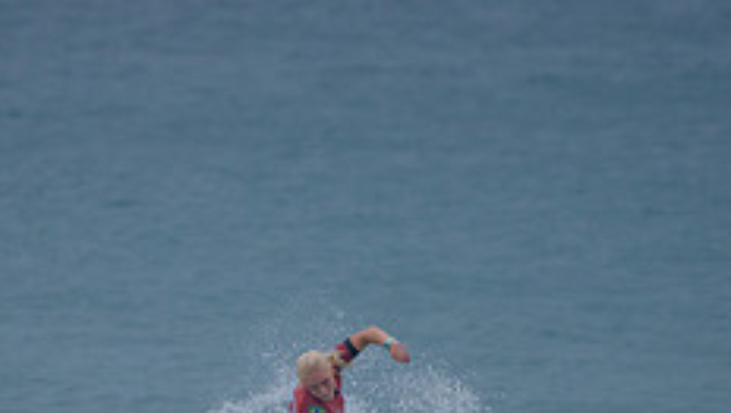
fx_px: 25396
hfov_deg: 1.6
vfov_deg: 0.9
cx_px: 255
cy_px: 497
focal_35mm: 1309
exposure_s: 1/2000
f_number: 5.6
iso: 280
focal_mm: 500
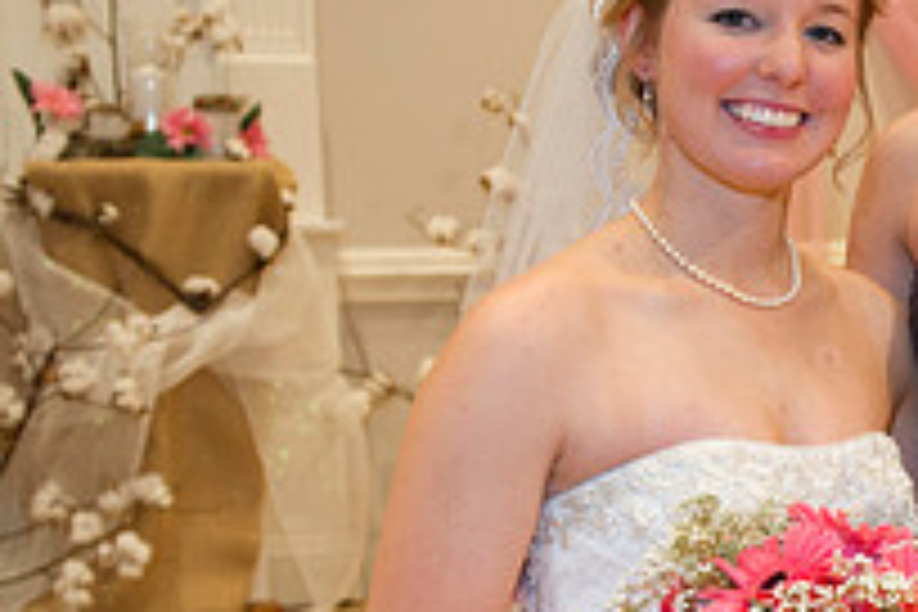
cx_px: 1053
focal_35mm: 91
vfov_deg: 15.0
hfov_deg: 21.1
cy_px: 387
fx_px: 2320
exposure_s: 1/80
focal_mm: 32
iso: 1250
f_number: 4
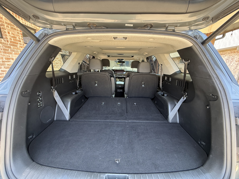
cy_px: 90
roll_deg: -1.4
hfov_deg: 102.1
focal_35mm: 14
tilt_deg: -13.0
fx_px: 97
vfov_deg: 85.7
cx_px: 120
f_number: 2.2
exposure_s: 1/99
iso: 250
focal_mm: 2.22
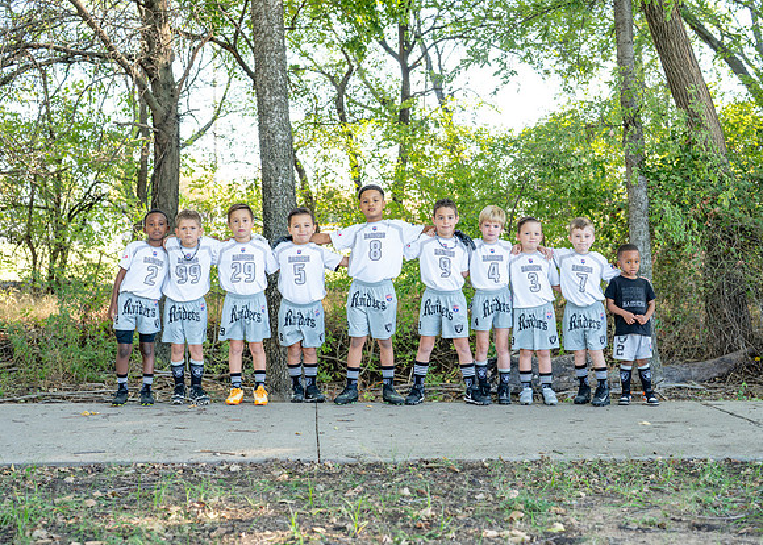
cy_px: 294
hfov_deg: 34.4
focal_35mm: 57
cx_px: 402
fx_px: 1234
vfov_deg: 24.9
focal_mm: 50
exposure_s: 1/640
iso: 1000
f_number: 4
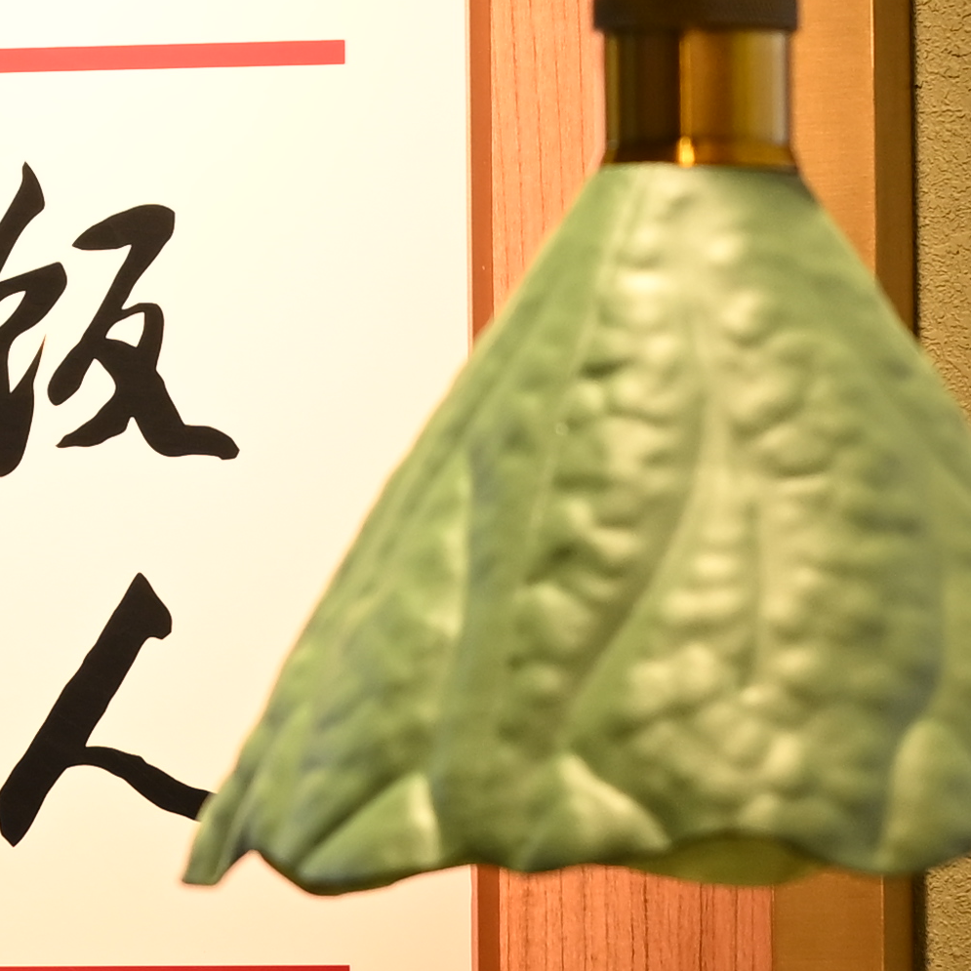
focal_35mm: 336
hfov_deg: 5.2
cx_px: -103
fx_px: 10663
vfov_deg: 5.2
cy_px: 447
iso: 320
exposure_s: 1/100
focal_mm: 49
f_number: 4
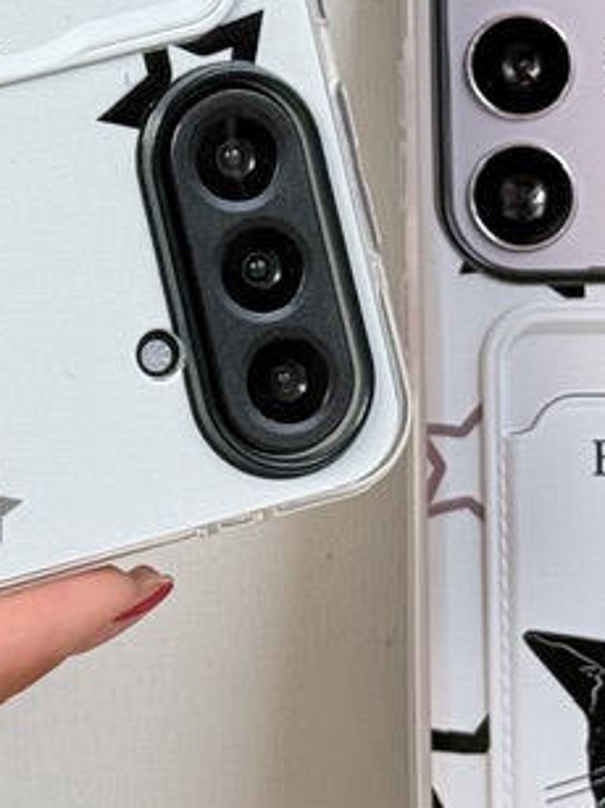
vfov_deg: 9.7
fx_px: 4664
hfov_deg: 7.4
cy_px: -279
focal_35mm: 200
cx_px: 95
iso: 80
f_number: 1.78
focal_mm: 6.76
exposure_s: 1/1715
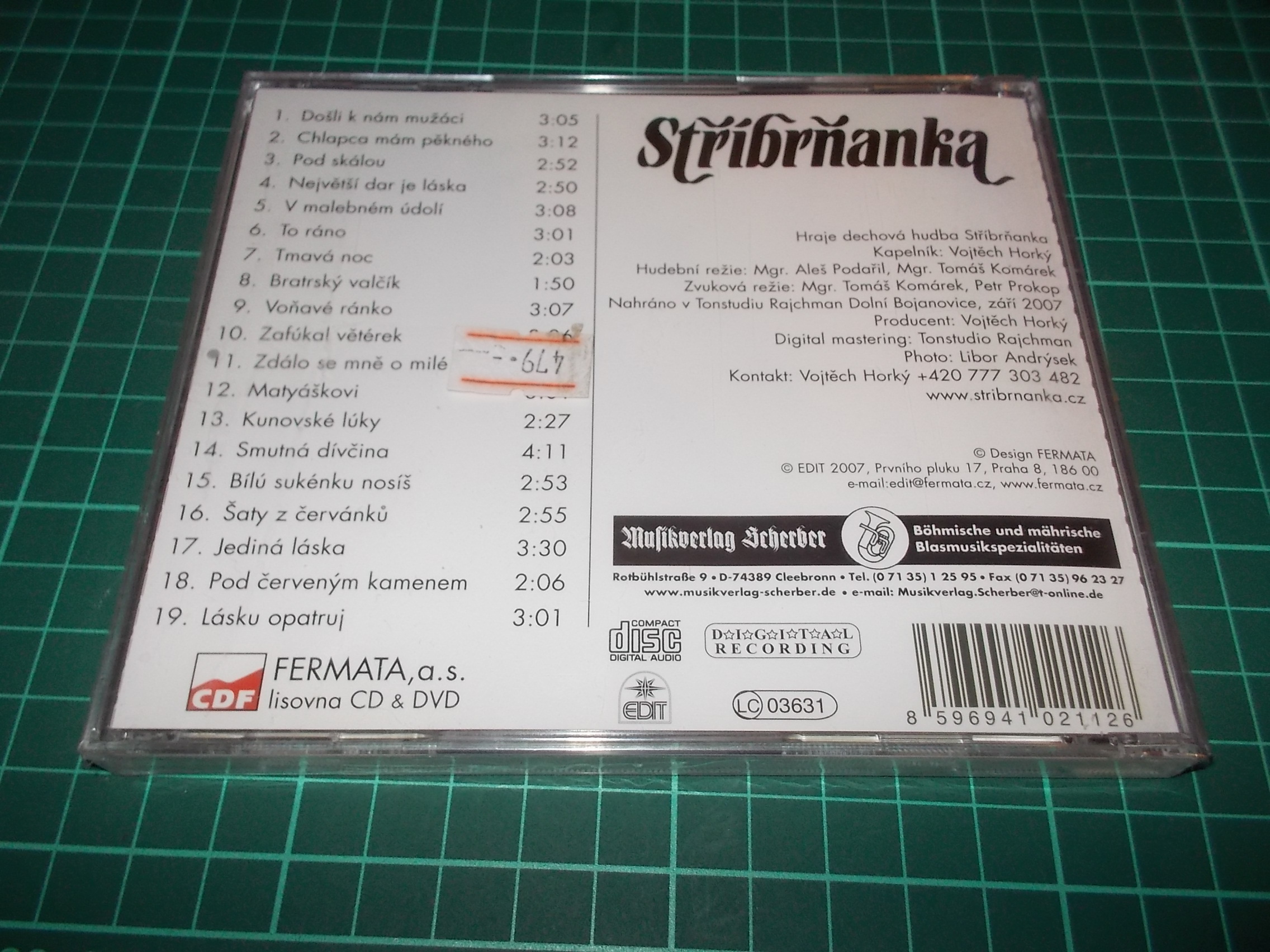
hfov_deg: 61.7
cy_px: 476
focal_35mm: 29
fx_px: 1064
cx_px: 635
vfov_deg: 48.2
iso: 200
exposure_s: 1/30
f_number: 3.3
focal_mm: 4.1
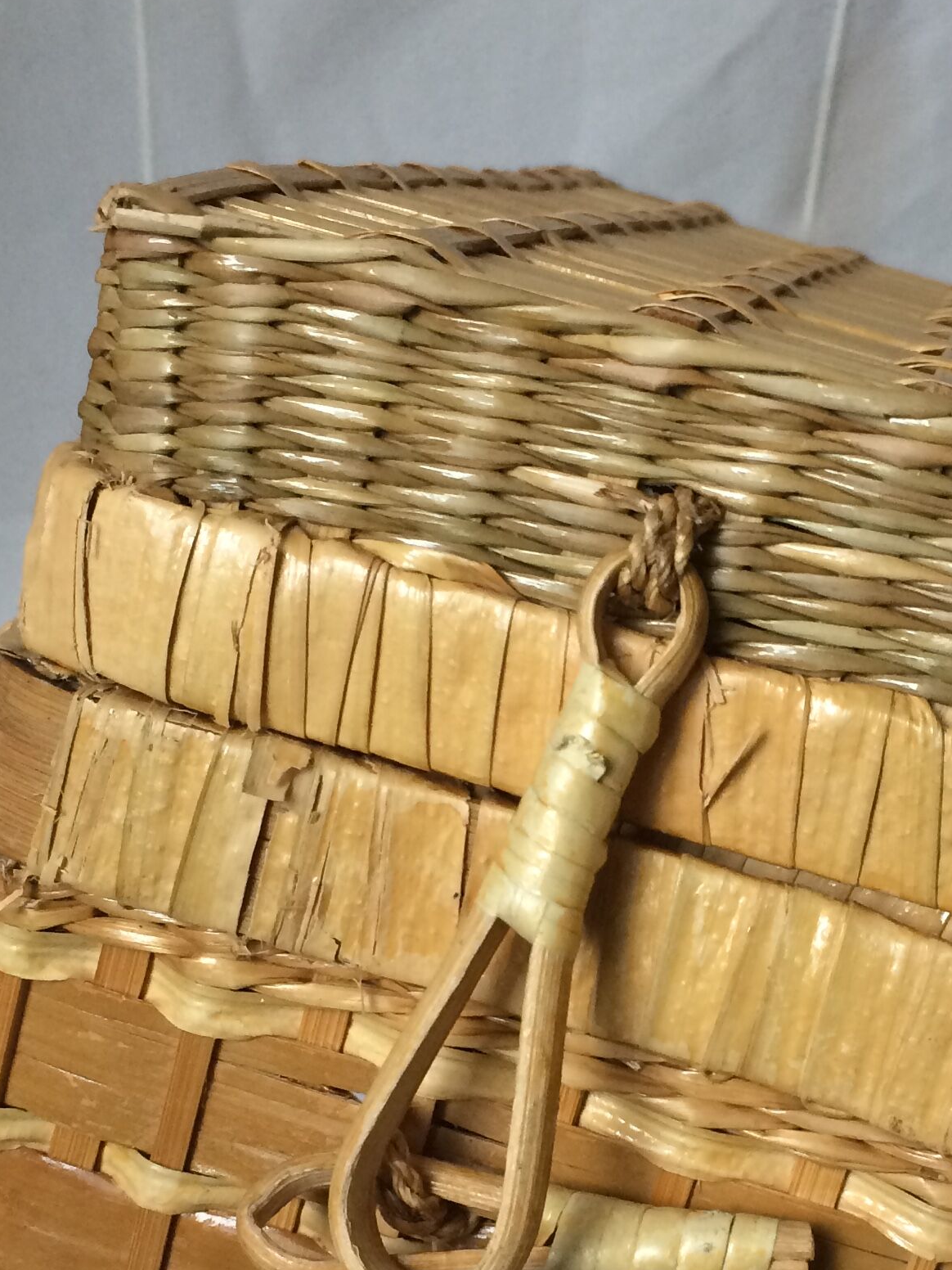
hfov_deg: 23.8
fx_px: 2237
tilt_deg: -53.6
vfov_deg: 31.2
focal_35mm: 61
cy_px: 932
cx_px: 684
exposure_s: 1/33
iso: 160
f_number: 2.2
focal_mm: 4.15
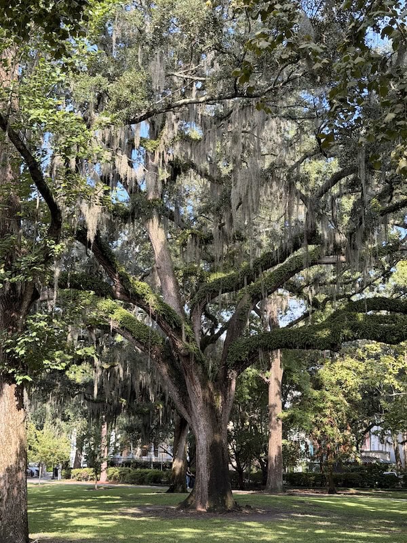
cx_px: 204
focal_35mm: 48
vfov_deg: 39.7
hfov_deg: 30.3
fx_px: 752
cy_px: 272
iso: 80
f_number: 1.8
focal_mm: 6.8
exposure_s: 1/469
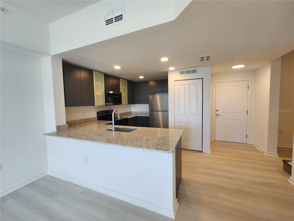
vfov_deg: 89.9
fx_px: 110
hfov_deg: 106.2
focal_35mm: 13
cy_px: 110
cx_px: 147
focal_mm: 2.2
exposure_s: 1/60
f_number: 2.2
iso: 80
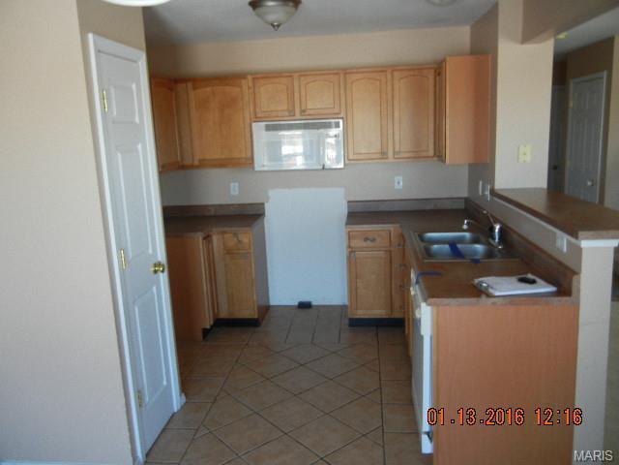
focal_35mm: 30
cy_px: 232
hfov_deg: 60.0
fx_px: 536
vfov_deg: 46.8
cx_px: 310
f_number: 3.5
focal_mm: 5.4
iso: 160
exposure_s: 1/35.2
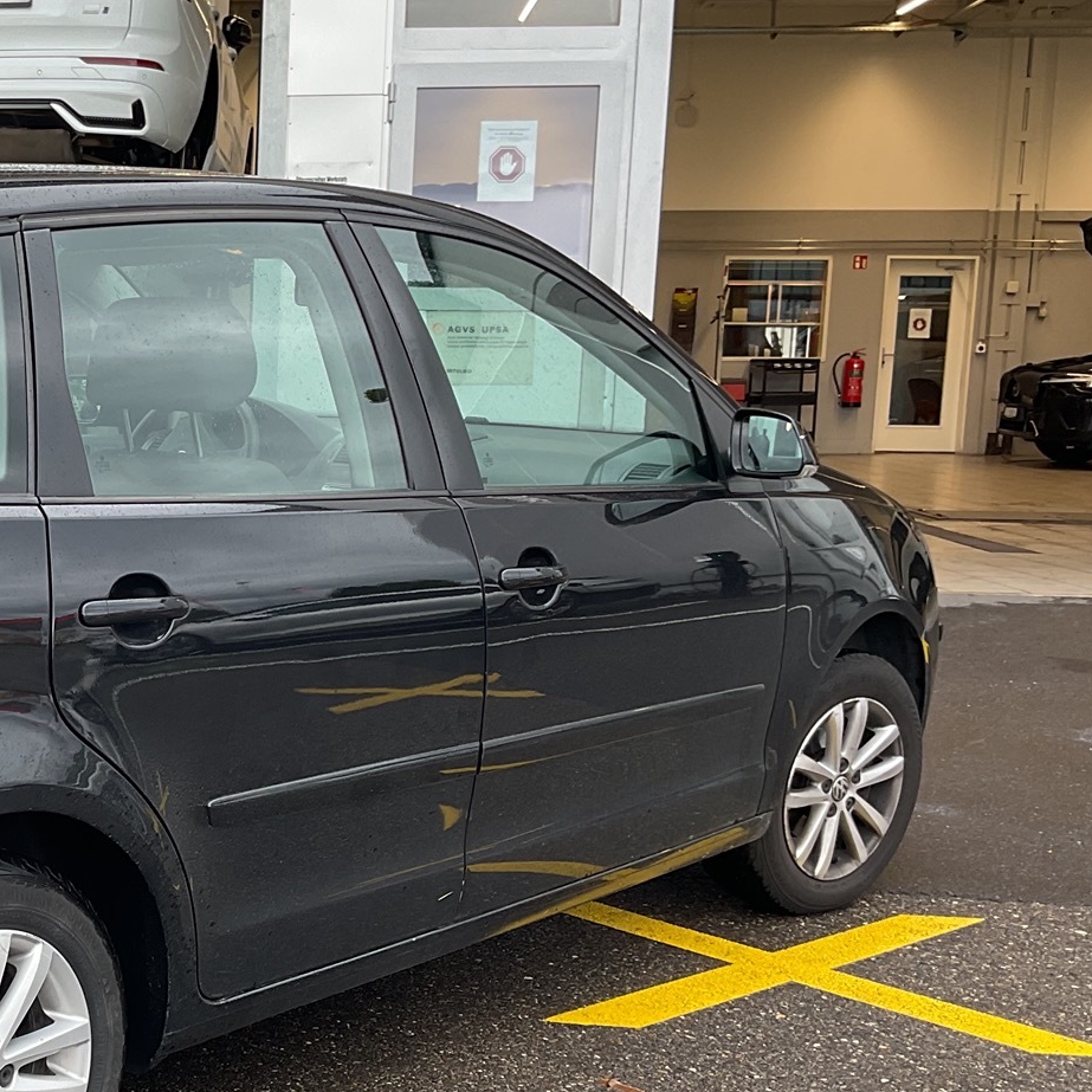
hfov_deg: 29.1
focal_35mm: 56
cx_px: 64
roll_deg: -1.8
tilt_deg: -8.3
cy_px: 707
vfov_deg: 30.4
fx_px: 1999
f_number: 1.8
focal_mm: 3
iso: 16
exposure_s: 1/100
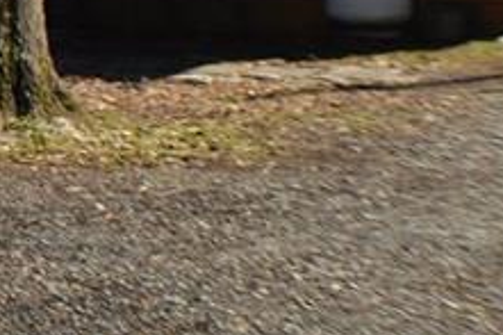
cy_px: -171
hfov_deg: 11.9
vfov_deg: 8.7
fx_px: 2136
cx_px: -517
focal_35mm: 153
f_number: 8
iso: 100
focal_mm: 22
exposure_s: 1/250
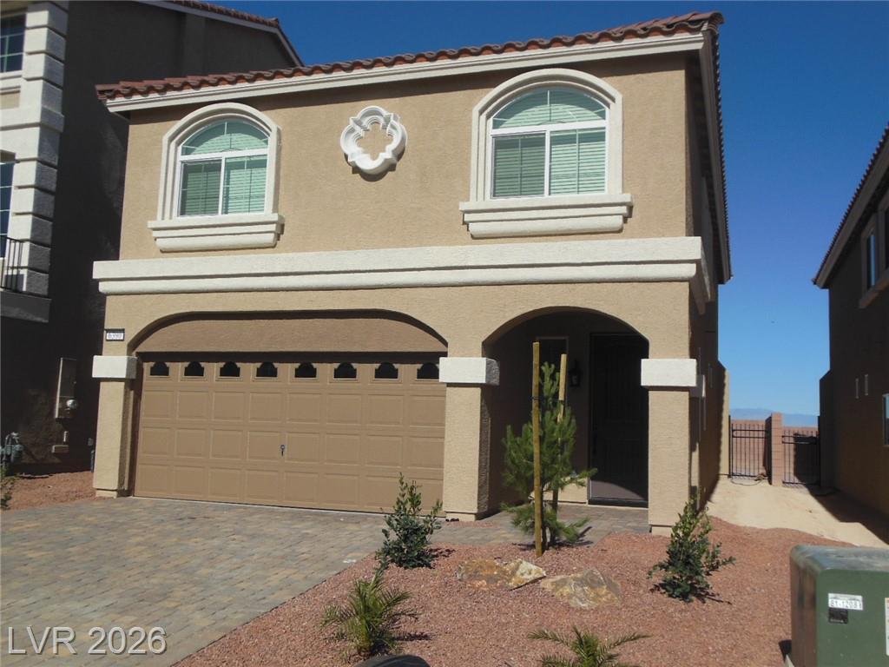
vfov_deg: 42.9
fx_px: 847
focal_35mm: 33
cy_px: 334
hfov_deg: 55.4
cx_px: 444
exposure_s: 1/800
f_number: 6.9
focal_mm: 6
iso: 125
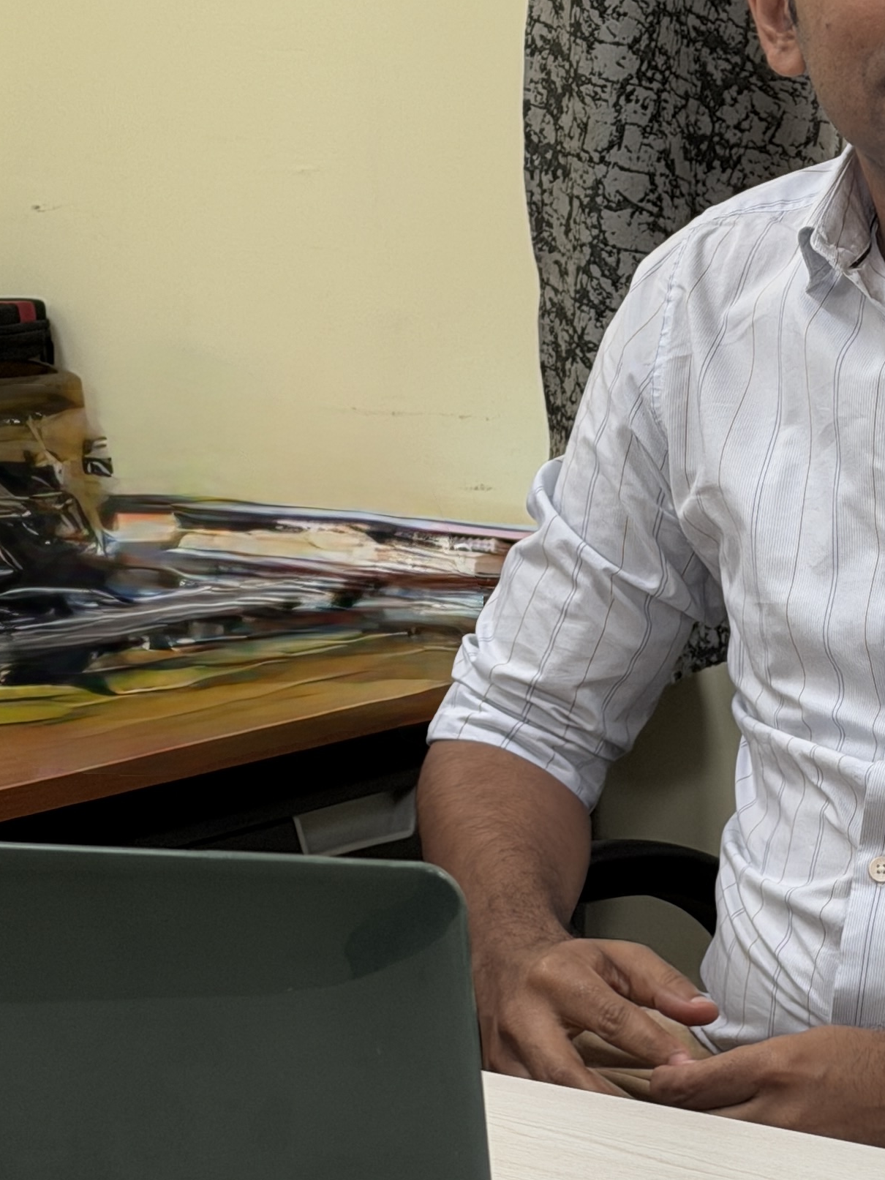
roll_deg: +0.1
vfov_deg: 16.4
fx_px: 4090
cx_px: 969
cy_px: 557
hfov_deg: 12.2
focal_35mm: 120
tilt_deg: -8.4
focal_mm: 6.76
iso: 80
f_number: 1.78
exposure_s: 1/100
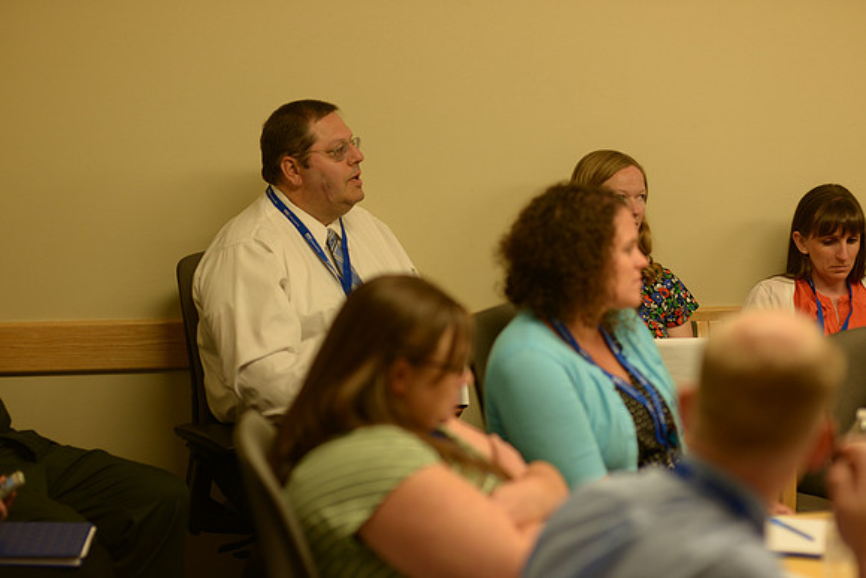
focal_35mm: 85
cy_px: 289
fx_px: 2045
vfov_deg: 16.1
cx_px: 433
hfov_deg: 23.9
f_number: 2.2
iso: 640
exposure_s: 1/125
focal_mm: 85
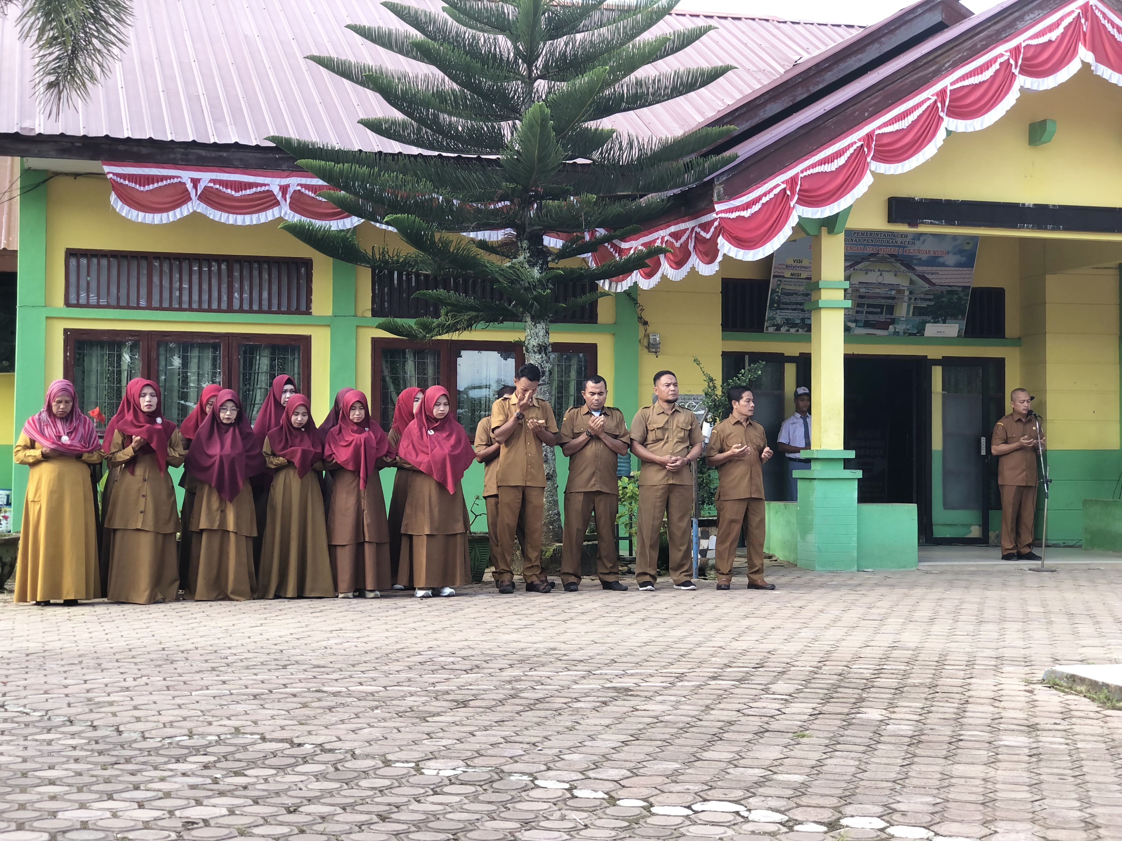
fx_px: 1848
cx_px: 561
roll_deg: -0.8
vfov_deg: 25.7
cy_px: 420
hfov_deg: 33.8
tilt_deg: +2.4
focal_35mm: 57
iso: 32
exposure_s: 1/120
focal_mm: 6.6
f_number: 2.8
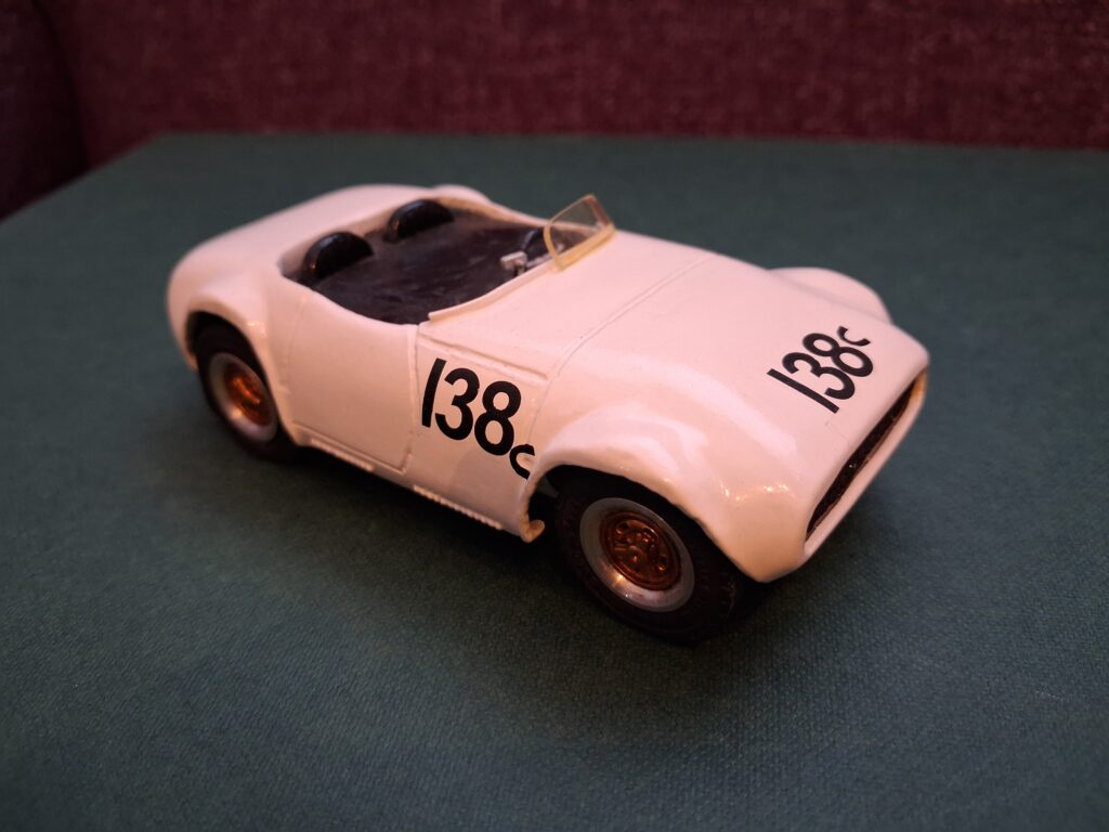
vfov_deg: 51.4
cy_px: 416
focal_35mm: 27
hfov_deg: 65.3
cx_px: 554
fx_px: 865
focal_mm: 4
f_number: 1.8
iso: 500
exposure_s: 1/50
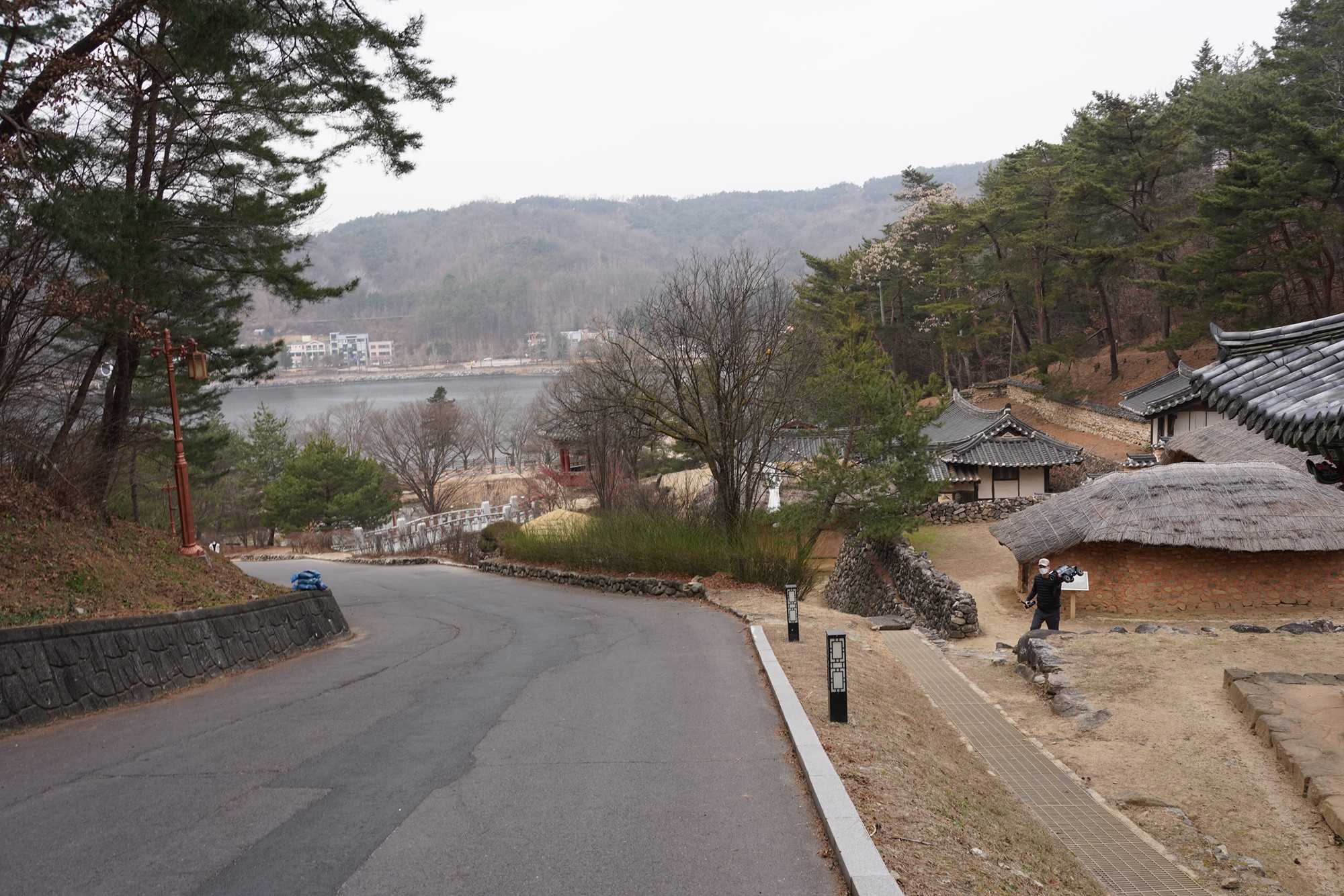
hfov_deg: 63.7
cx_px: 672
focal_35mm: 29
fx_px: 1083
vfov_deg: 45.0
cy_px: 448
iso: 400
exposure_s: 1/100
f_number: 8
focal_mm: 29
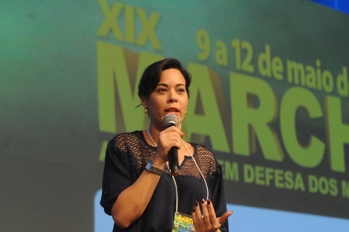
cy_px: 116
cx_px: 174
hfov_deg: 17.1
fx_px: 1162
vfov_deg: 11.4
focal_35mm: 120
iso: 1600
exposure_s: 1/80
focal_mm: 80
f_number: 4.5
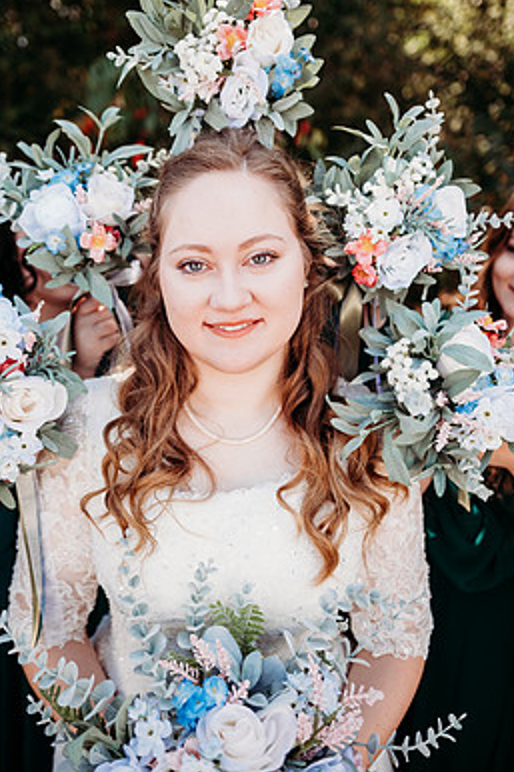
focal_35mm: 28
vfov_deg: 65.3
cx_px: 234
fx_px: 600
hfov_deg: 46.3
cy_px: 342
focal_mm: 24
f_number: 2.2
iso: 160
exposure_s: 1/800
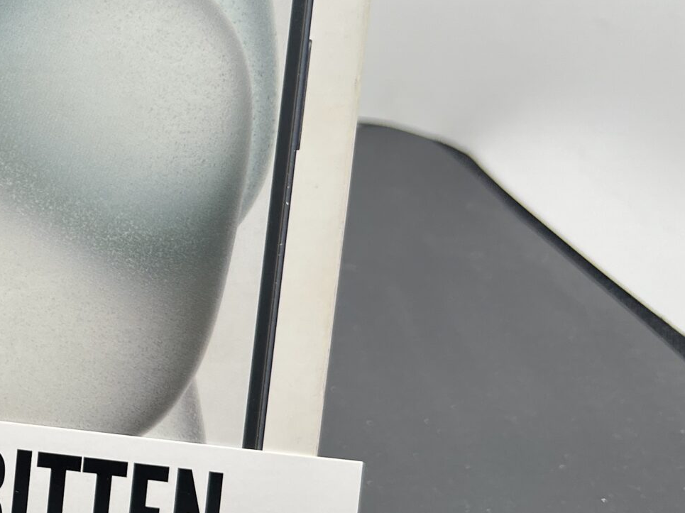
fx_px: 1365
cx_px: -223
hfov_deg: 24.4
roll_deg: -1.6
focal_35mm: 69
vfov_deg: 21.3
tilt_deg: -28.4
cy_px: 257
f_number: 1.5
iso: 40
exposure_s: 1/288
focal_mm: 5.7
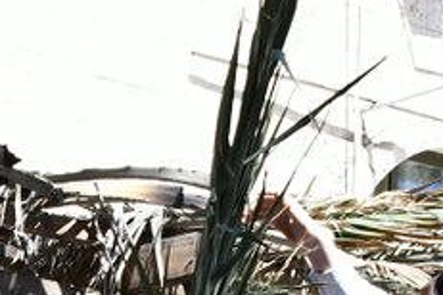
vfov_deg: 6.6
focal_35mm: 206
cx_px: -38
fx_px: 2535
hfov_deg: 9.9
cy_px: 455
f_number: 9
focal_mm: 34
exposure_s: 1/640
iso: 1000
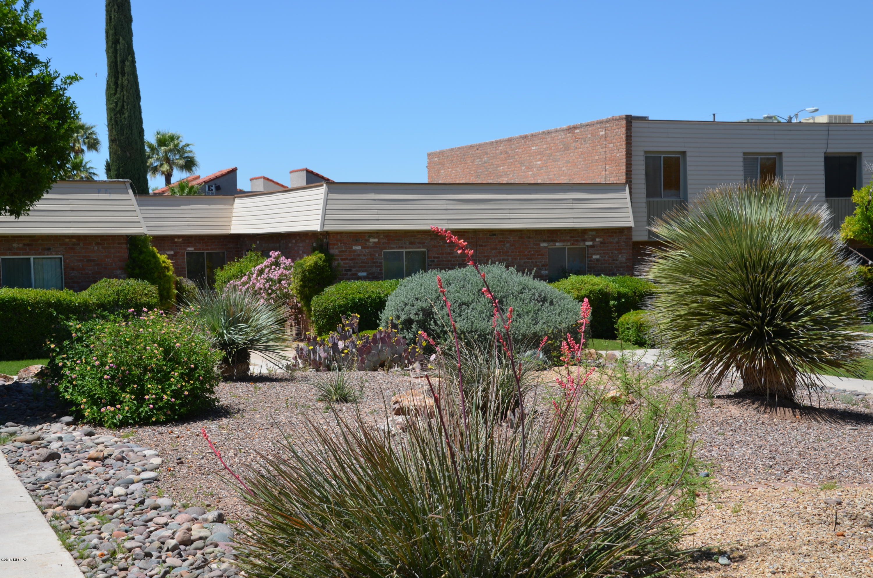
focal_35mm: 48
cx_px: 436
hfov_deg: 41.2
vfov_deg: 28.0
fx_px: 1162
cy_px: 289
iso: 100
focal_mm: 32
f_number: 8
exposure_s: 1/250
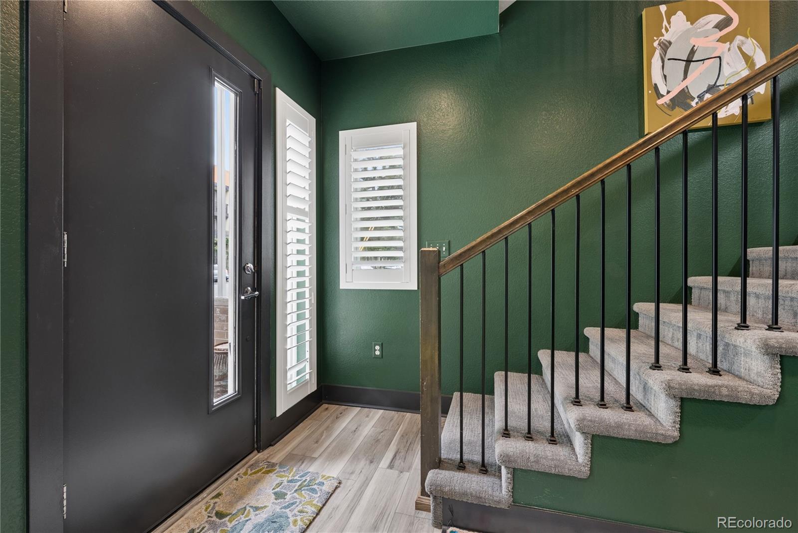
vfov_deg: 77.4
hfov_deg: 100.4
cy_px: 266
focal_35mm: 15
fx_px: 333
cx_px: 399
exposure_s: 1/13
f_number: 8
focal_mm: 15
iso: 640
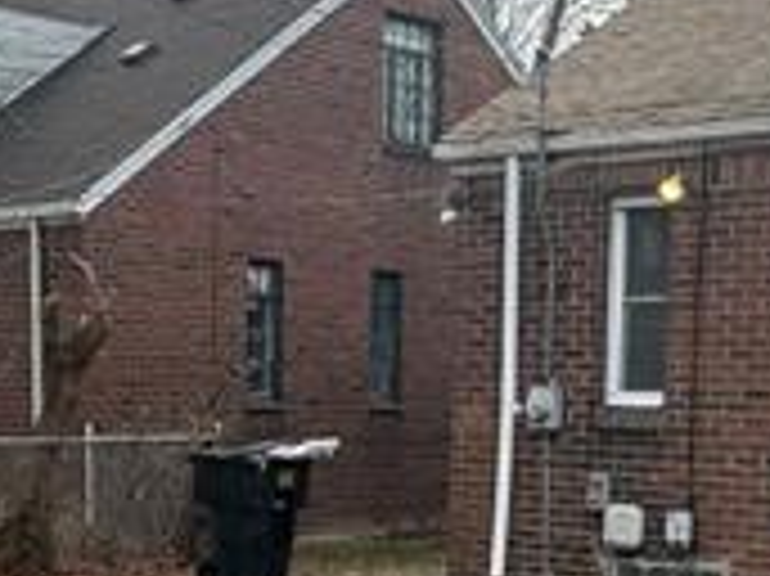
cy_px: 536
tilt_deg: -5.0
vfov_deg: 17.3
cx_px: 333
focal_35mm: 84
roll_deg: -0.8
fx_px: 1867
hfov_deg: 23.3
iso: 40
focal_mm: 2.22
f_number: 2.2
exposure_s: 1/271
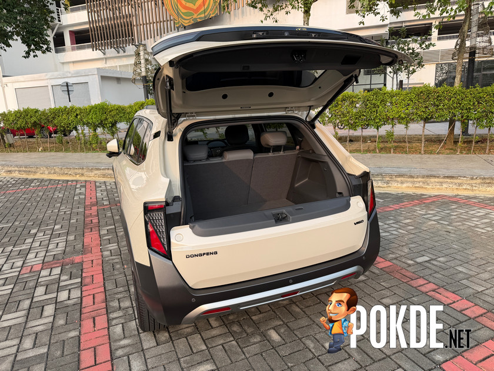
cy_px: 186
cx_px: 247
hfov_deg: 71.6
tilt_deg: -12.2
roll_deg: +2.9
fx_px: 343
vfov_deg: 56.8
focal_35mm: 24
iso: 80
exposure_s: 1/822
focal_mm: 6.76
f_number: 1.78
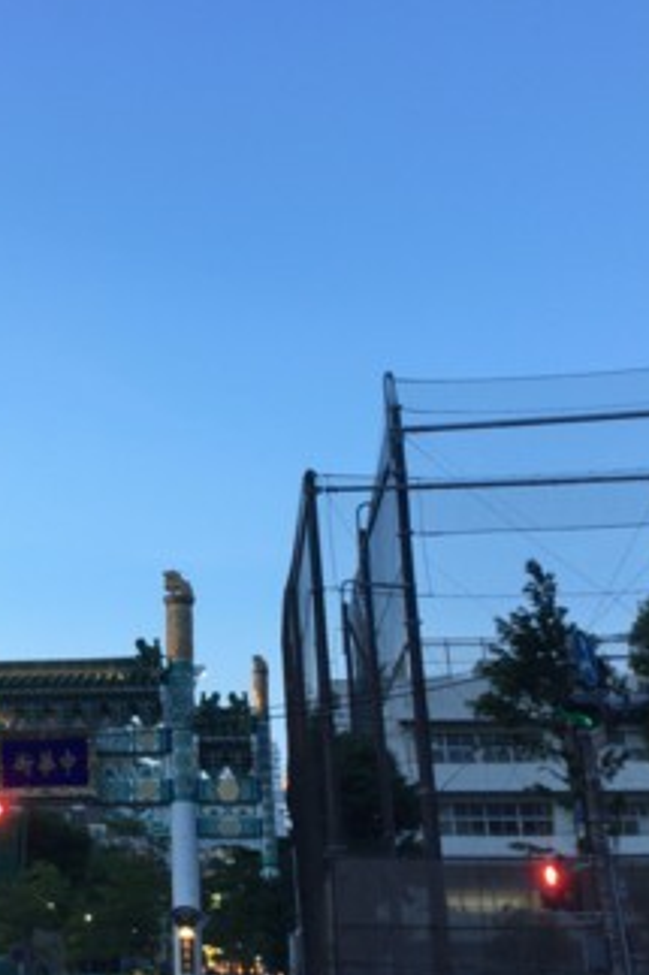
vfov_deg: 43.6
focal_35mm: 45
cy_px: 480
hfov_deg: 28.6
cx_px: 60
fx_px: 1218
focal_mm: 3.3
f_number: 2.4
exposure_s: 1/30
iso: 100
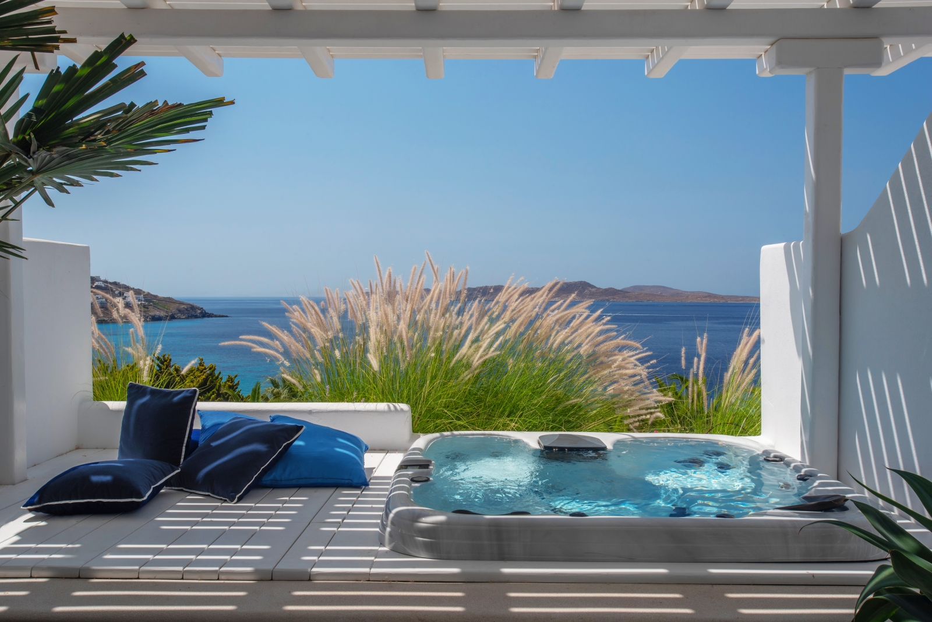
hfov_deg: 58.7
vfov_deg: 41.1
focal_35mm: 32
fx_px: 829
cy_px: 311
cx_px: 466
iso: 100
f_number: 22
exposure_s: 1/50
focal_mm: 32
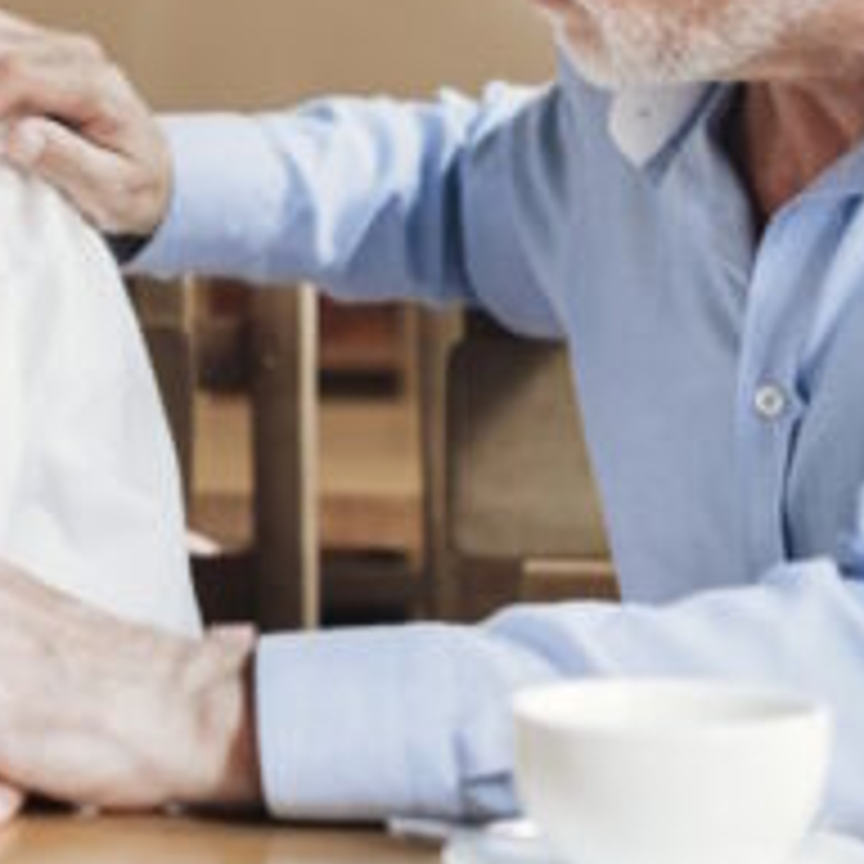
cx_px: 101
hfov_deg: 14.5
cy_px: 171
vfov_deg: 14.6
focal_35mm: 119
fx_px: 3360
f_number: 2.8
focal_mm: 50
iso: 400
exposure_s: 1/100
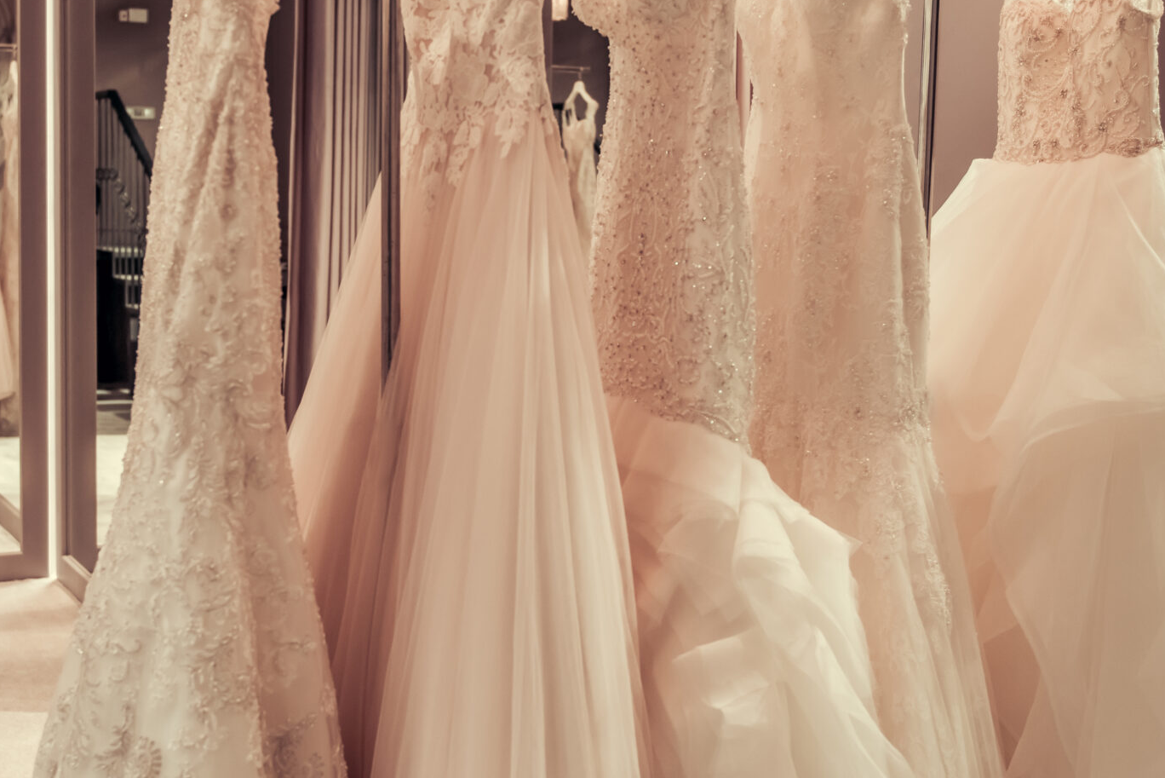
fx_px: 1877
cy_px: 320
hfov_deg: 34.3
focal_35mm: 58
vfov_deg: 23.4
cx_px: 440
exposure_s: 1/200
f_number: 2.8
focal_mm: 31
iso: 800
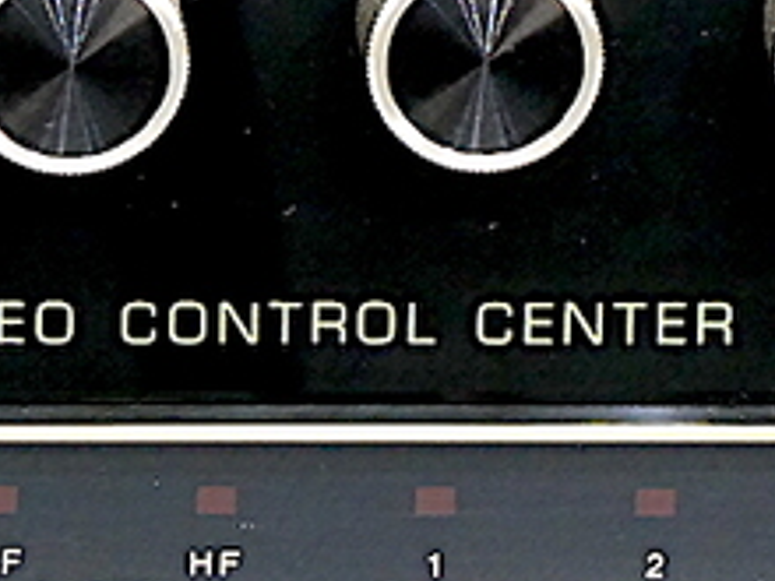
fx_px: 16791
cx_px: -698
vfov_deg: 2.0
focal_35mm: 750
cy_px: 197
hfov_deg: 2.6
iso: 200
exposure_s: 1/2.5
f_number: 5.6
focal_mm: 30.9
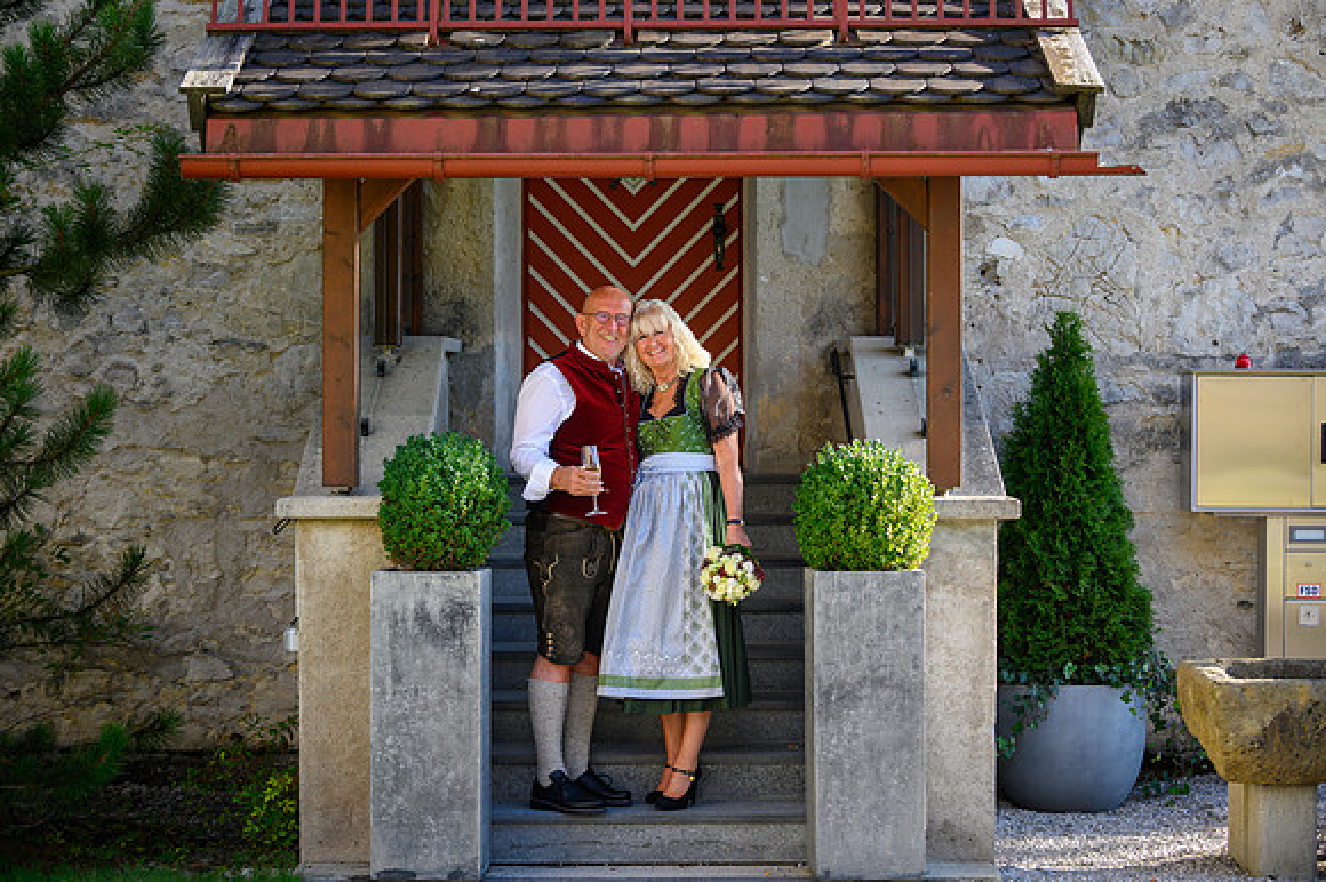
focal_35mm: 70
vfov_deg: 19.4
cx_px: 663
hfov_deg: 28.9
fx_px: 2577
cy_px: 441
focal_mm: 70
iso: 200
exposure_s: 1/250
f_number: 4
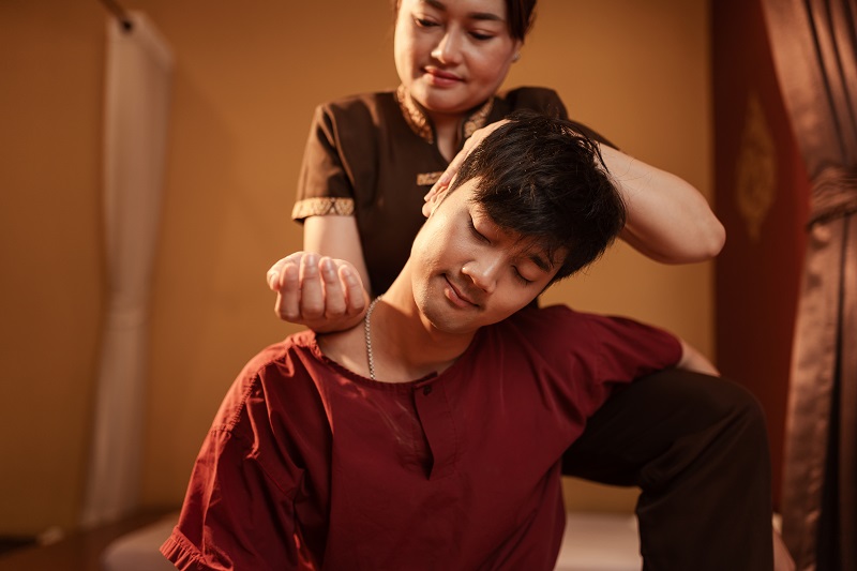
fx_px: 833
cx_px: 428
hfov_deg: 54.4
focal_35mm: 35
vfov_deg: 37.8
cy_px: 286
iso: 320
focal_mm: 35
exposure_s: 1/320
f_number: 1.4
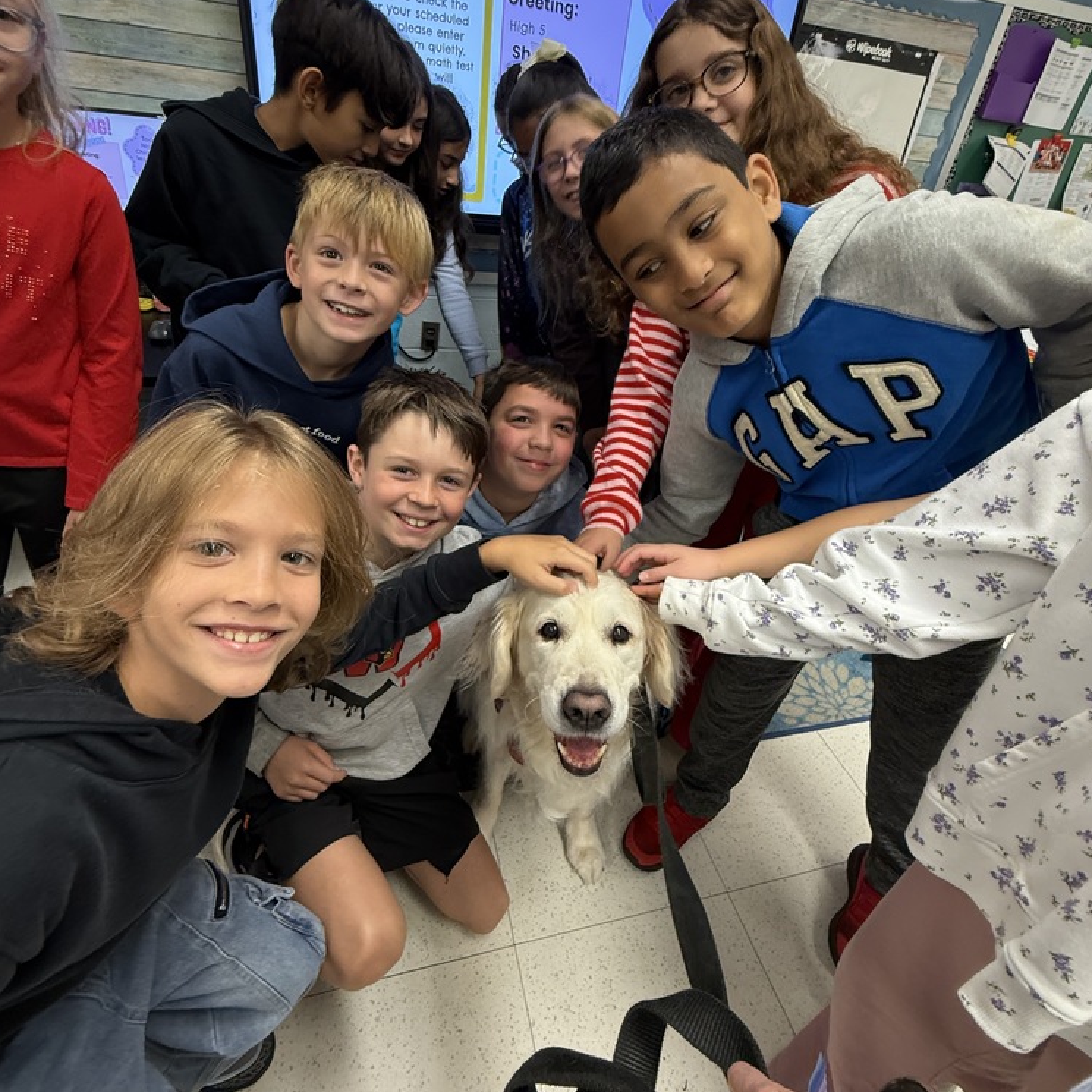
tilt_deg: -29.5
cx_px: 538
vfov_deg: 83.6
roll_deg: -5.5
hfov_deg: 84.0
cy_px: 484
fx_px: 607
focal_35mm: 17
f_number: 2.2
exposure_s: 1/60
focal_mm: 2.22
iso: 250
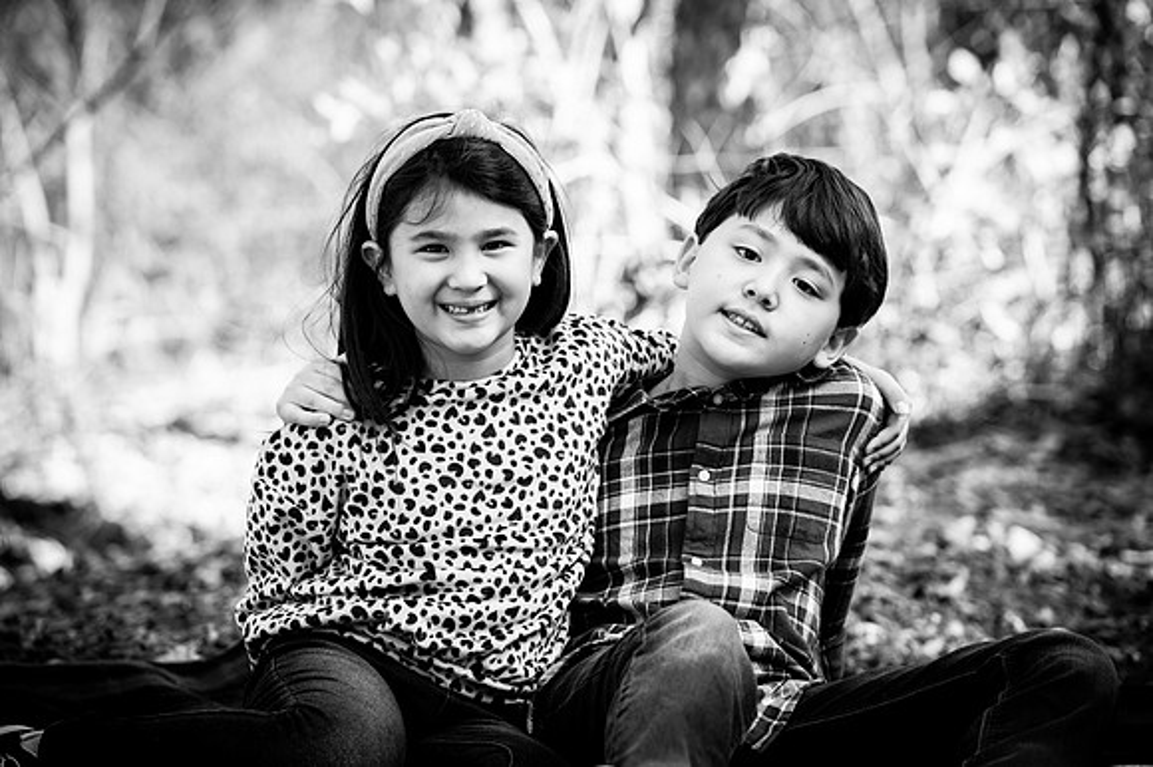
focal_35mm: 161
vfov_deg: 8.5
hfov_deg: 12.8
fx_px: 5146
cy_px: 356
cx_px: 577
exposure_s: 1/640
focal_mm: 145
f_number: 4
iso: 640
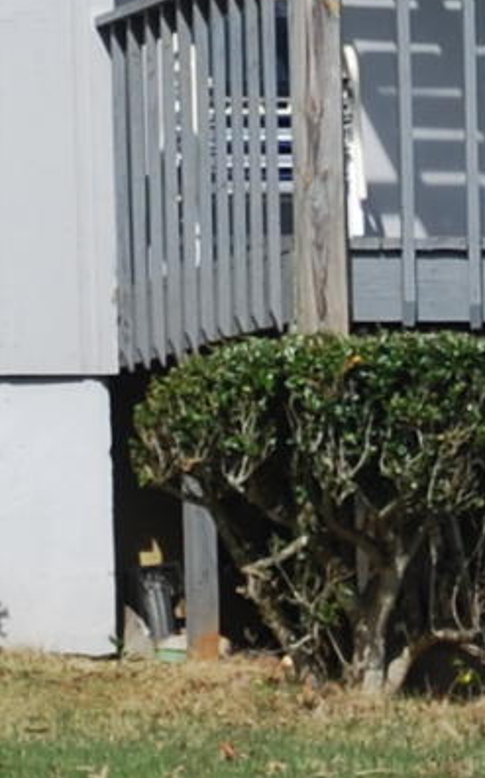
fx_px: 11797
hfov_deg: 2.4
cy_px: -603
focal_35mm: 557
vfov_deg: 3.7
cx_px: 273
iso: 100
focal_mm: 48
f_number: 6.3
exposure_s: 1/160
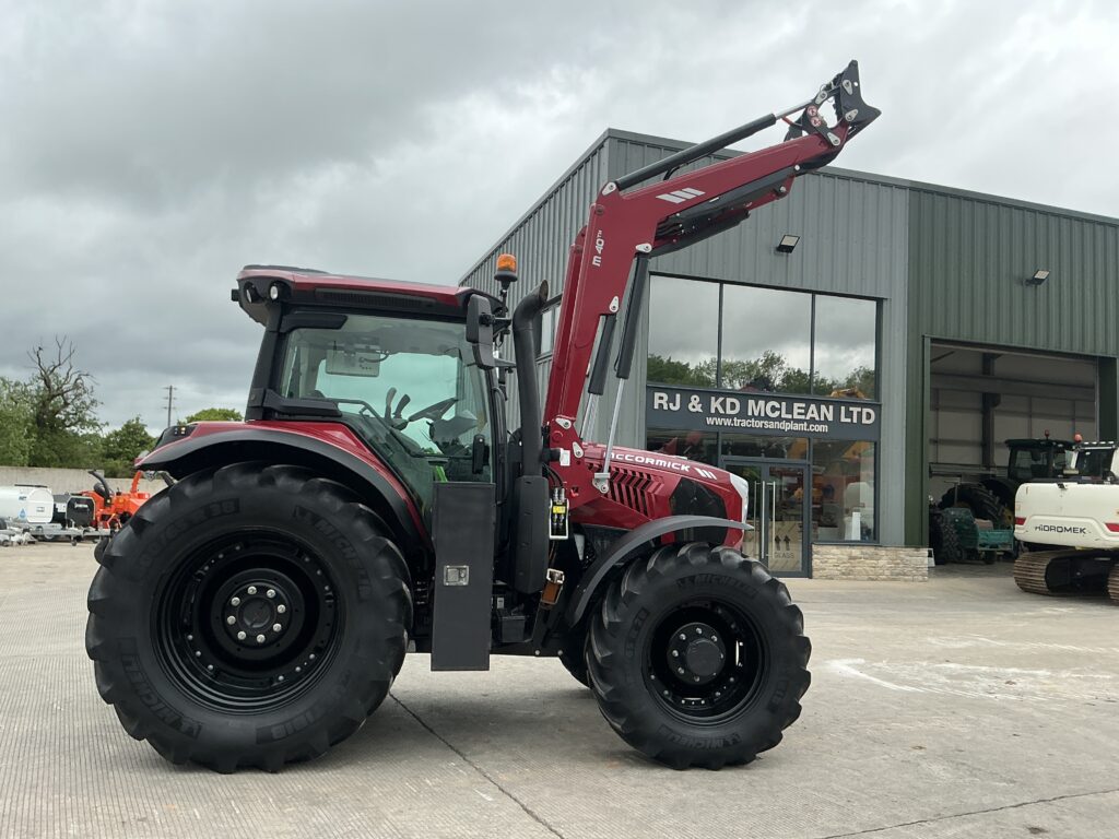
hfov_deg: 63.4
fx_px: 905
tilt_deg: +5.0
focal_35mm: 28
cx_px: 560
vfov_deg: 49.7
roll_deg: -2.2
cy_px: 420
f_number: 1.8
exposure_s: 1/929
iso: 25
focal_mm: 3
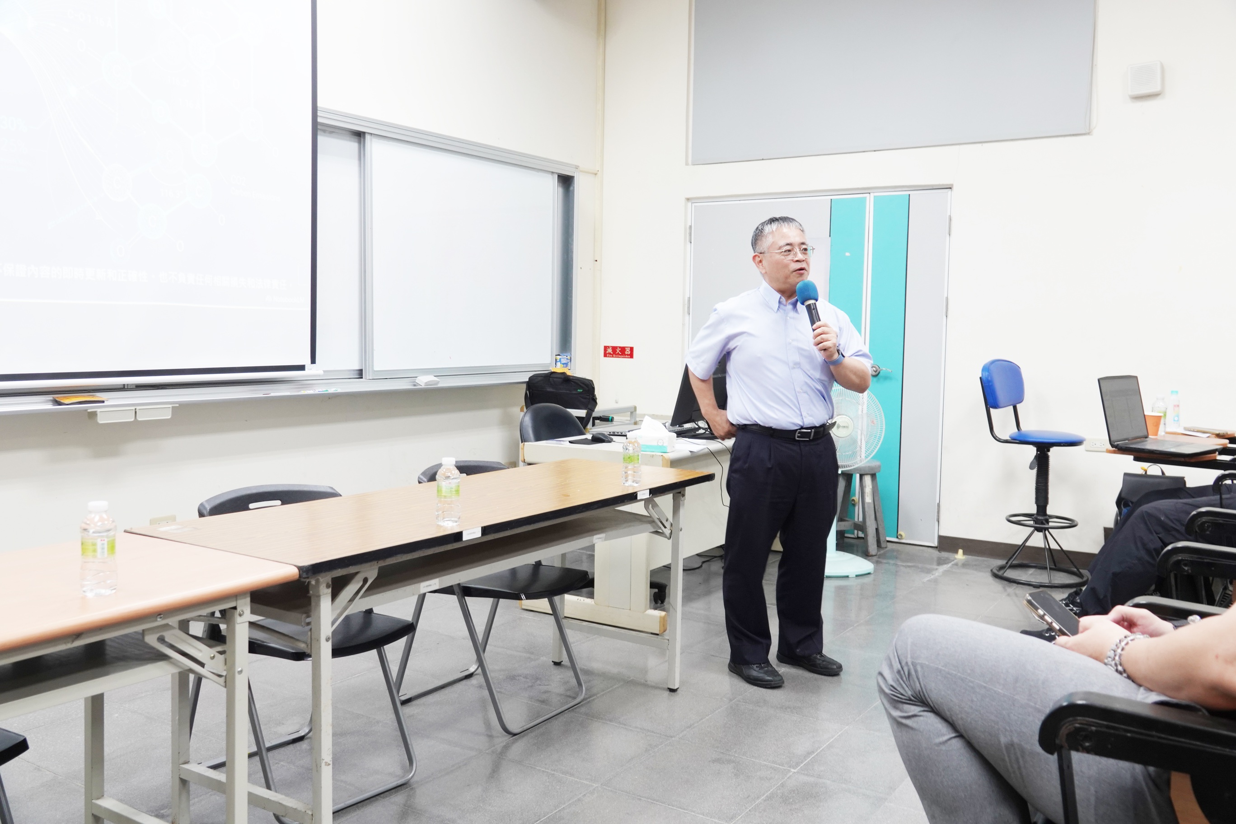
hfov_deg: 60.3
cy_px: 412
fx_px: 1064
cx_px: 618
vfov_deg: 42.3
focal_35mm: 31
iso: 200
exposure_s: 1/40
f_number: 2.8
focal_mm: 11.26
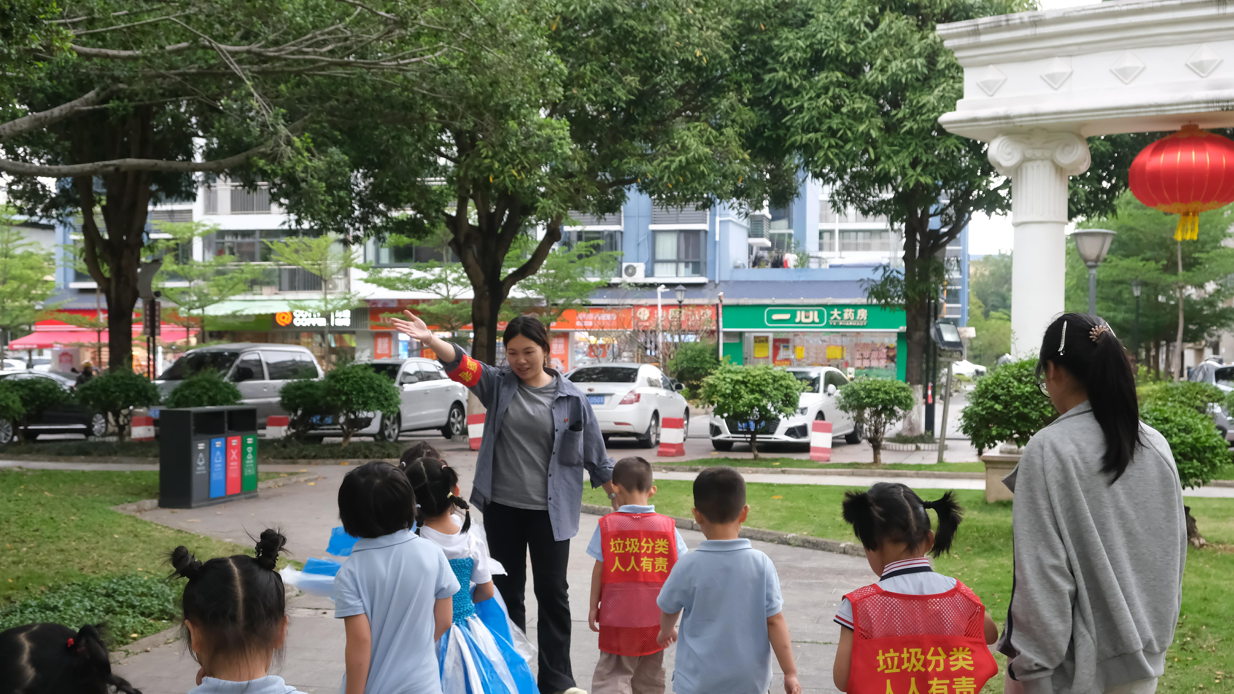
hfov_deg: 50.5
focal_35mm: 40
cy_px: 410
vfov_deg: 29.6
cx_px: 614
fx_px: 1309
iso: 2500
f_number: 5
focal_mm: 25.4
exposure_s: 1/250
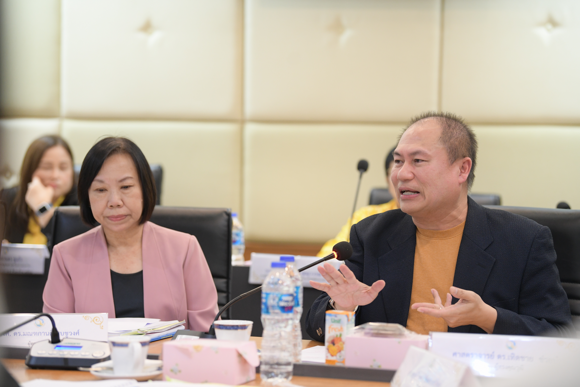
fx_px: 1804
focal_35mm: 112
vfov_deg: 12.2
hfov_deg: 18.3
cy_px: 194
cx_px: 290
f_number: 2.8
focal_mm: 112
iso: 1600
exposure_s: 1/125
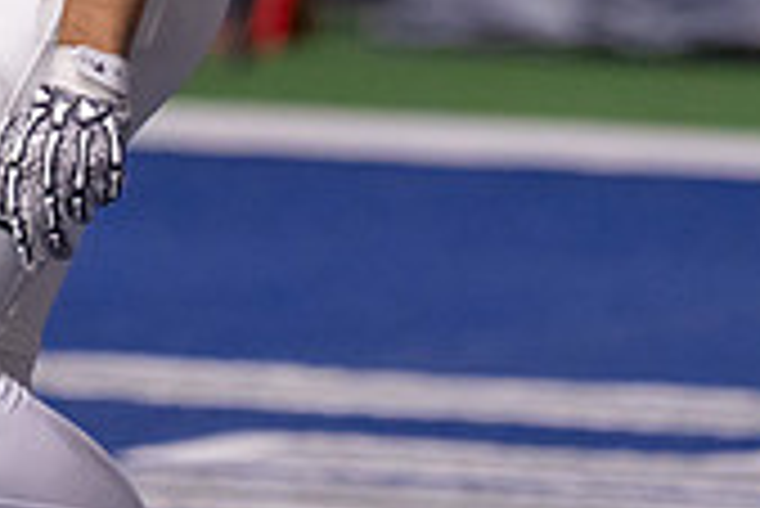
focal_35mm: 918
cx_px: 173
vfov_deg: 1.5
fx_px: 19396
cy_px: -316
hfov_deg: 2.2
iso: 2500
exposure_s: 1/1000
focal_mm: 178
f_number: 2.8
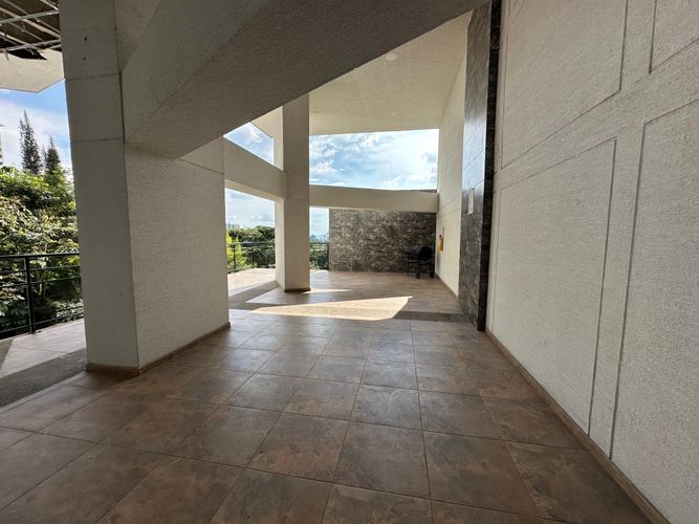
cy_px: 262
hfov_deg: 102.1
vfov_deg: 85.7
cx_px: 350
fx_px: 283
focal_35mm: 14
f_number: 2.2
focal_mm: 2.22
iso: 40
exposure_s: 1/1103
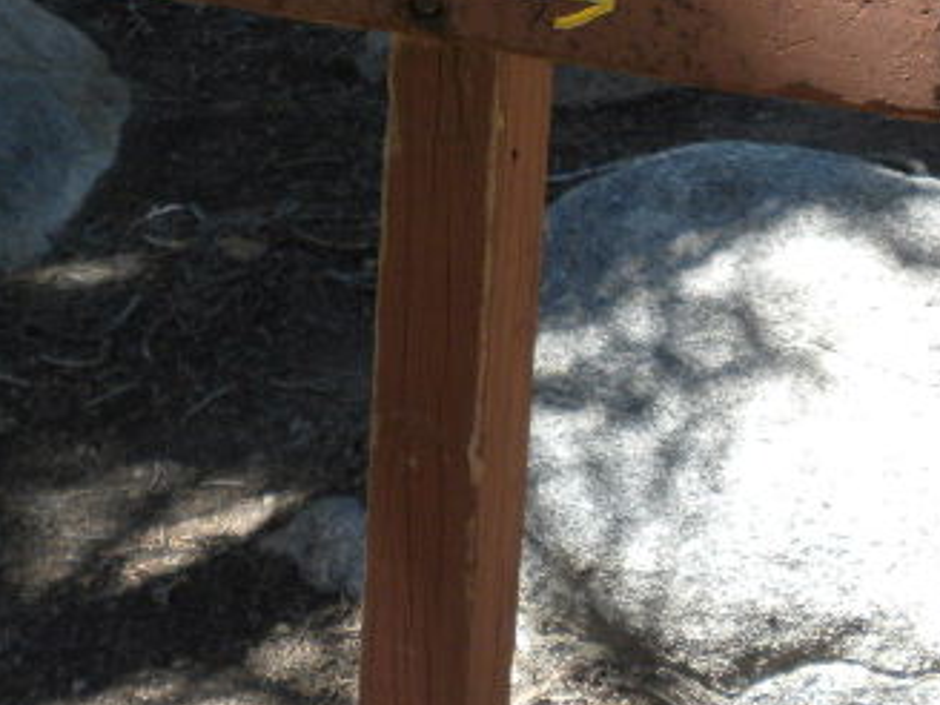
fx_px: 2390
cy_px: -24
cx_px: 418
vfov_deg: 16.4
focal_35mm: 88
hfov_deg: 22.2
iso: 153
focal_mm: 6.6
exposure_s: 1/440
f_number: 3.5
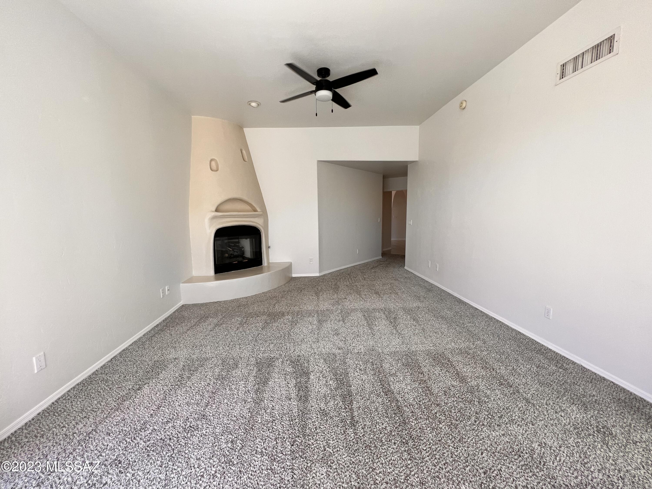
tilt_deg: -6.8
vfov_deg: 89.9
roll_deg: +0.6
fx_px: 245
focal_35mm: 13
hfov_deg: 106.2
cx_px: 326
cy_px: 244
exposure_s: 1/99
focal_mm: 1.57
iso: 50
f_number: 1.8
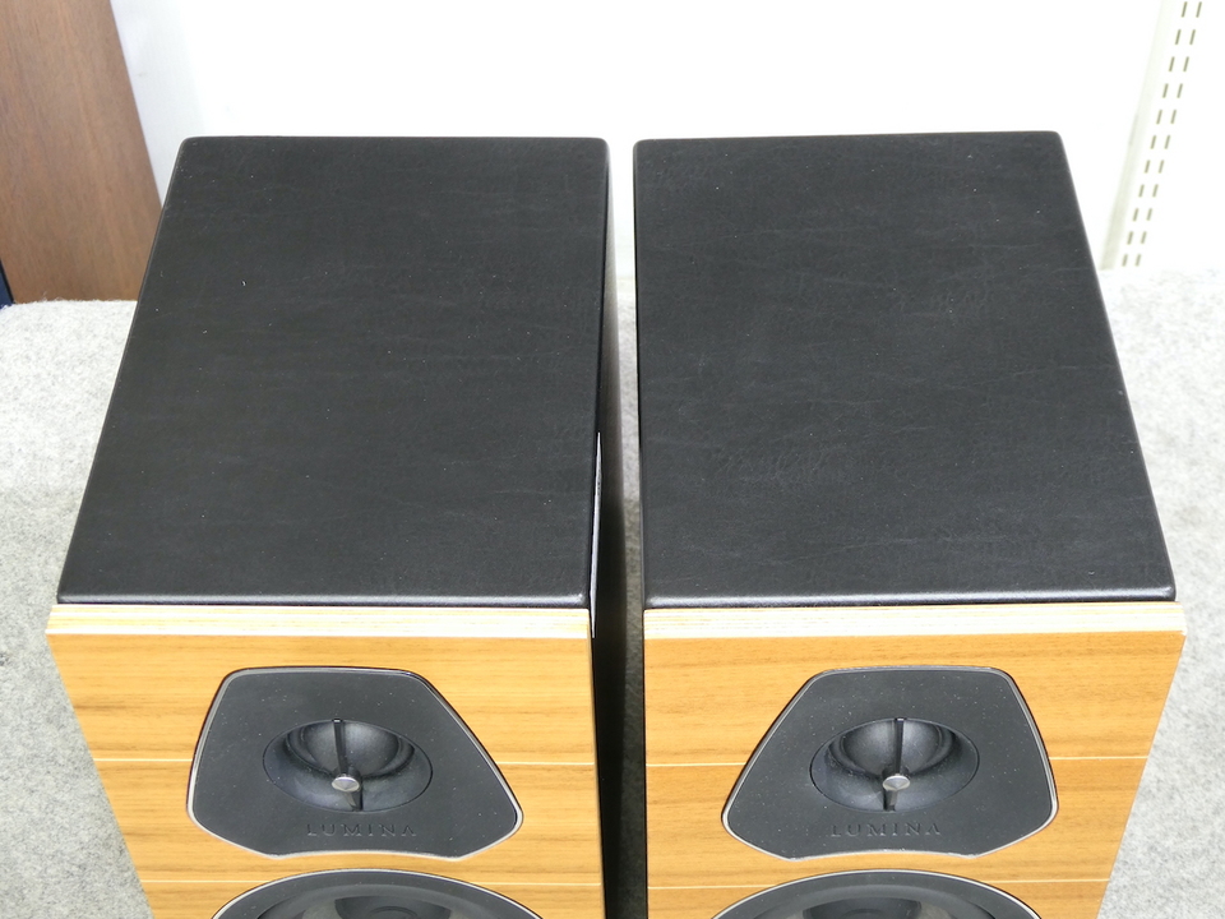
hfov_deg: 35.5
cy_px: 460
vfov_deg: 27.0
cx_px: 612
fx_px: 1911
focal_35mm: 54
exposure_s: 1/2.5
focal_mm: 9.6
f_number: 4.1
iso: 200
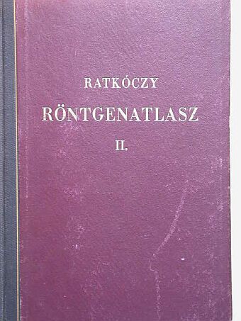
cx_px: 120
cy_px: 160
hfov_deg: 18.4
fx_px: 742
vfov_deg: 24.4
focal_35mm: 80
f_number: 3.5
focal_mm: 16.6
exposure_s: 1/17.8
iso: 100
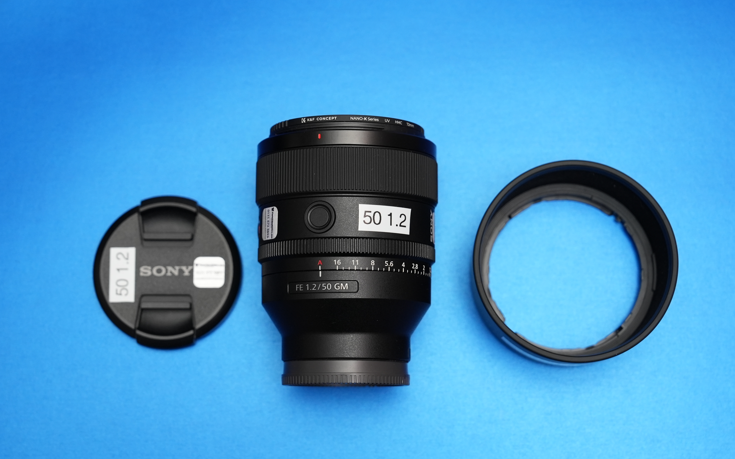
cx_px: 368
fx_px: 1442
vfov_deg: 18.1
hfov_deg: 28.6
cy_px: 245
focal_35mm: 72
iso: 2500
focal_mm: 70
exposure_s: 1/100
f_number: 5
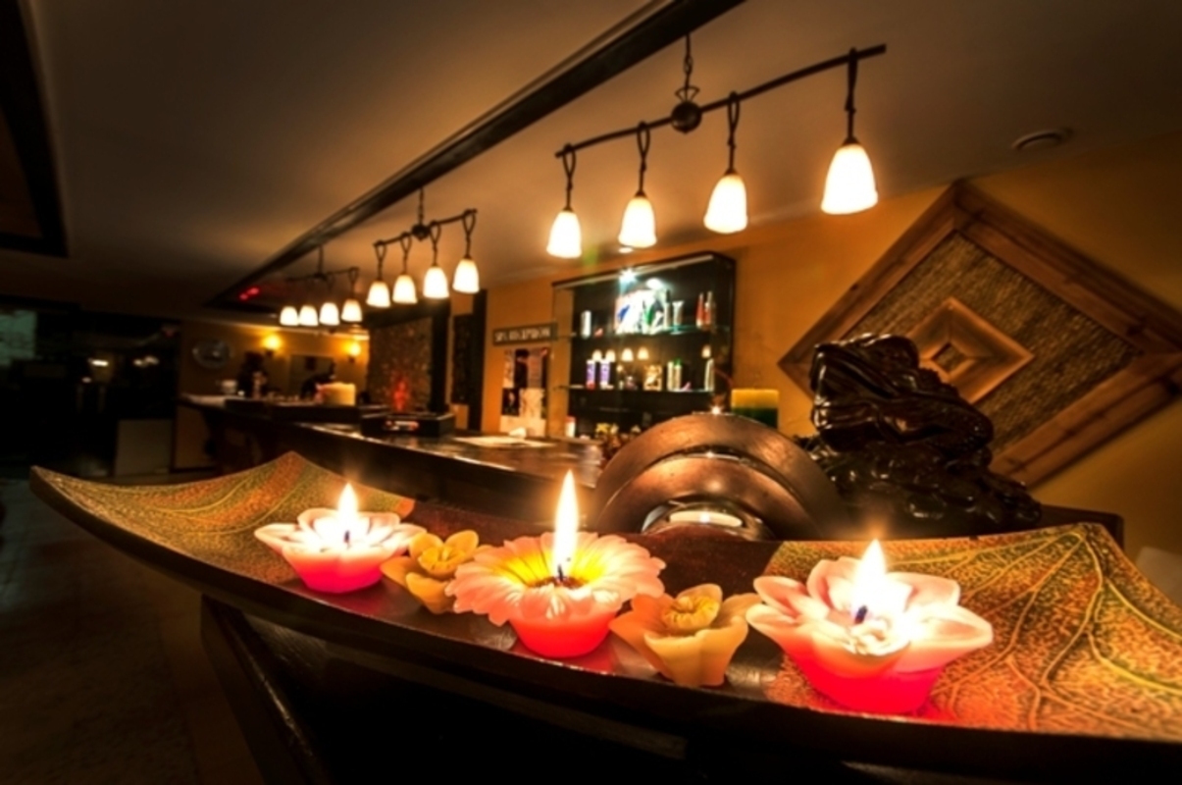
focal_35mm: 15
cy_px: 392
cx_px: 591
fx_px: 492
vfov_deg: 77.2
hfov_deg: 100.5
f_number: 8
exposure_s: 1
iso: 100
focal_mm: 10
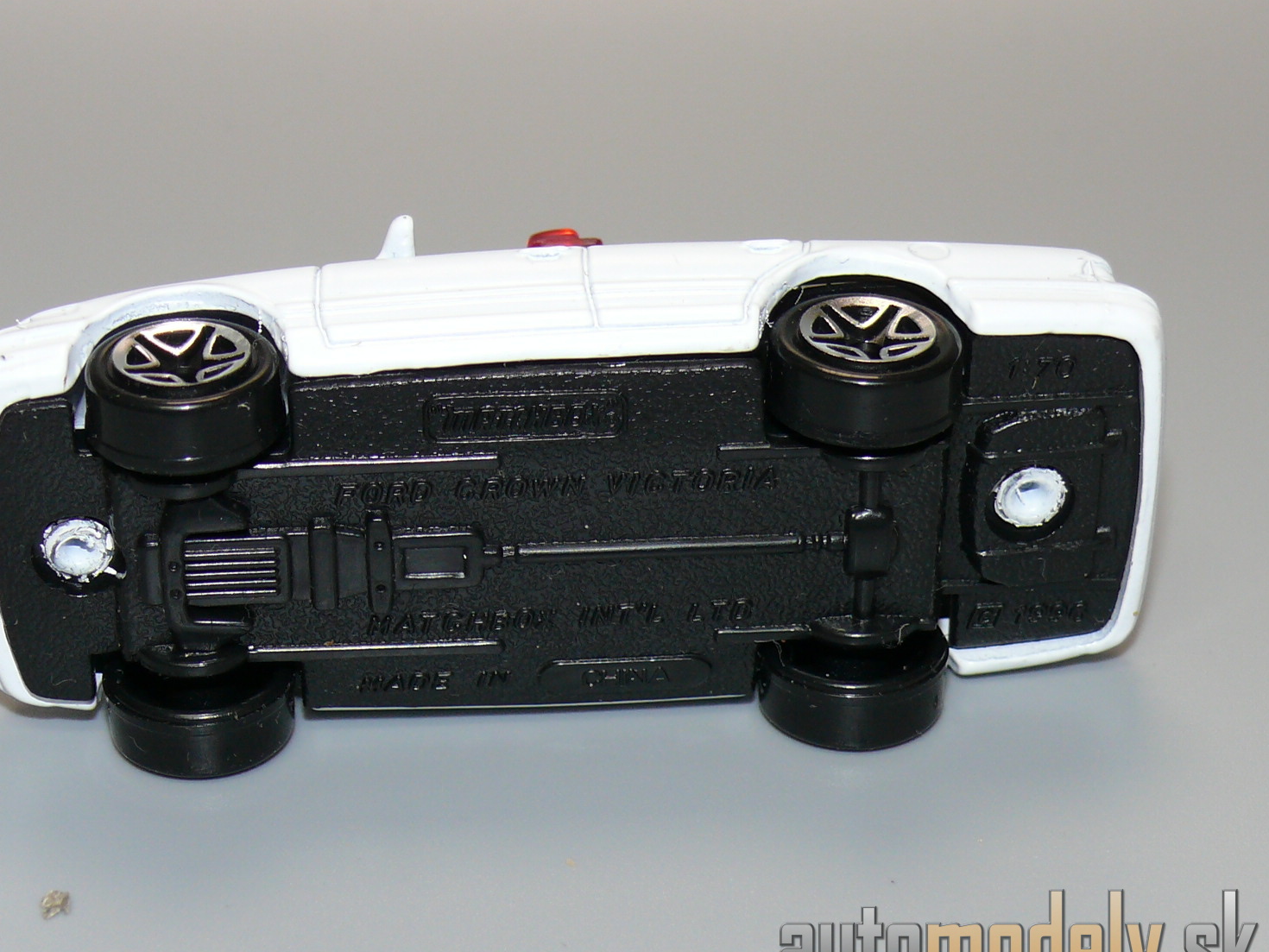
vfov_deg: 13.3
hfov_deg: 17.7
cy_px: 503
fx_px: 4070
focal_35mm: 111
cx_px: 580
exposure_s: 1/30
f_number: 4
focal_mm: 13.3
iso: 100
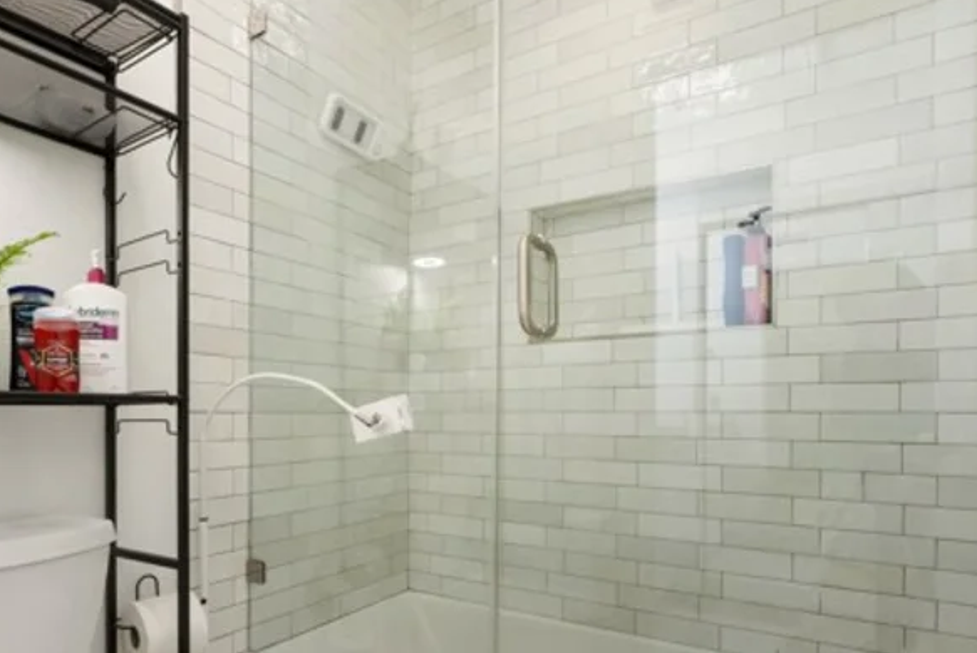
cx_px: 395
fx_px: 625
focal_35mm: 23
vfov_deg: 54.2
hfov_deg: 75.3
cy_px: 432
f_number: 9
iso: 320
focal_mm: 16
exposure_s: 1/2.5
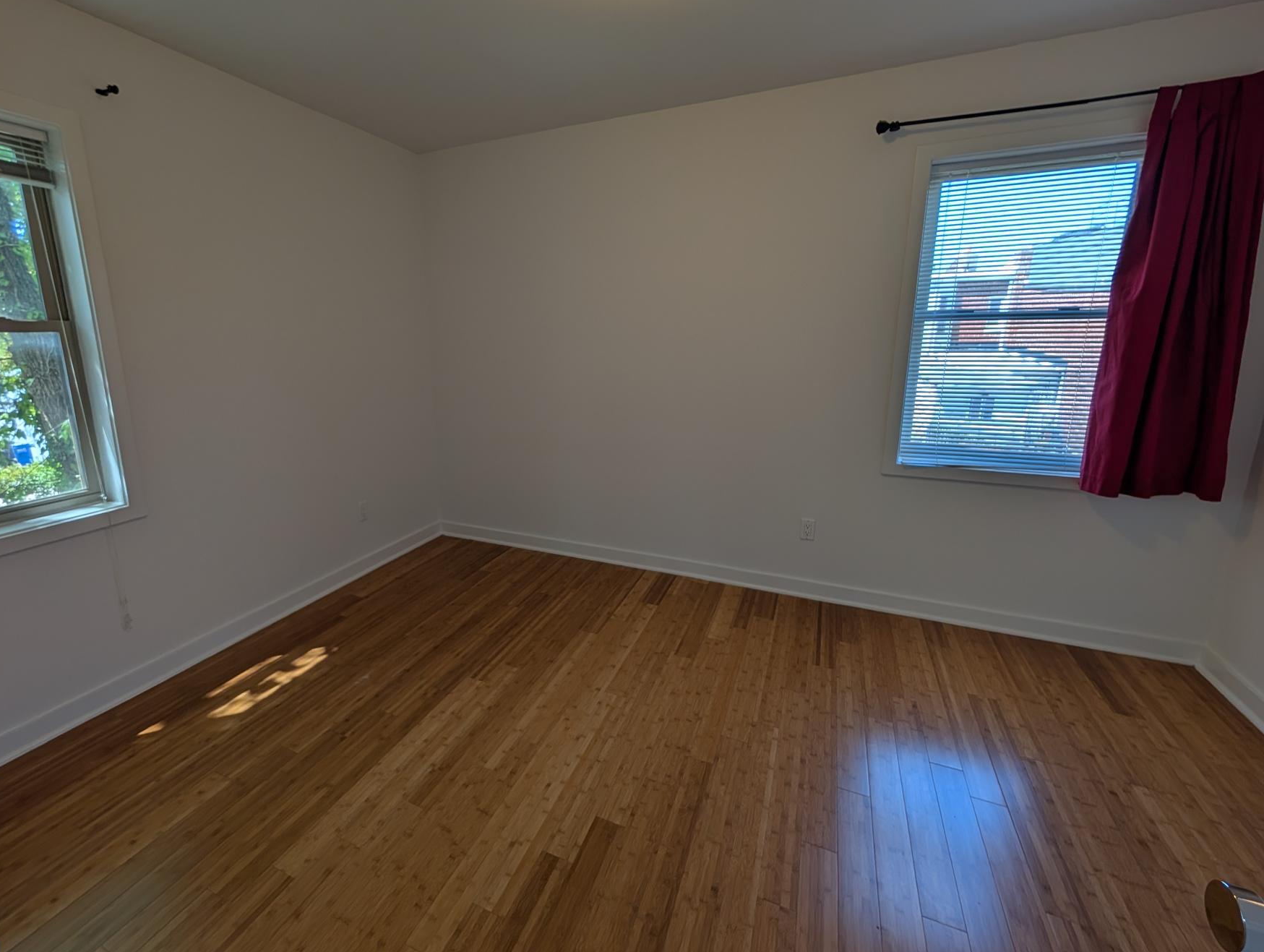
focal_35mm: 14
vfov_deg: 85.7
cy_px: 444
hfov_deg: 101.5
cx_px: 556
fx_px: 512
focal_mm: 2.02
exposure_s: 1/160
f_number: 1.7
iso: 46
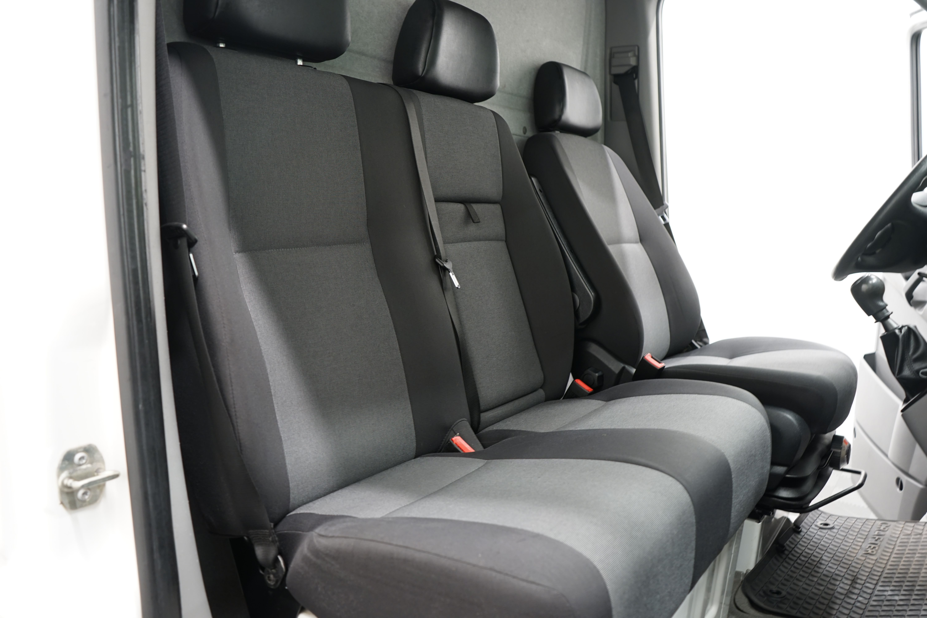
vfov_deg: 46.4
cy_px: 309
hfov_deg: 65.5
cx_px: 464
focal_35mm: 28
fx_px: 721
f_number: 4.5
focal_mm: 28
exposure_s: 1/3
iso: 400
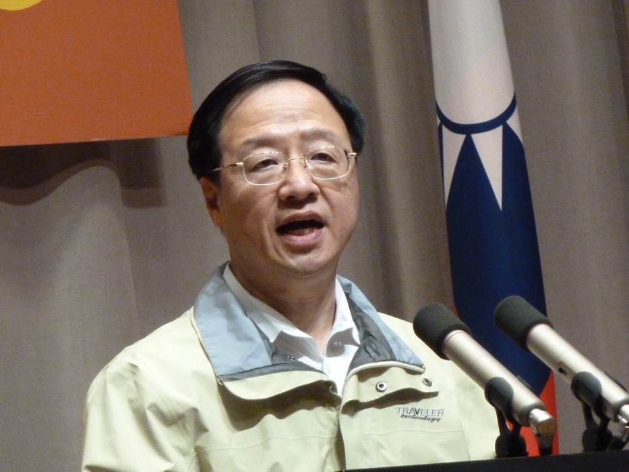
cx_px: 314
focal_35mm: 399
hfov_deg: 5.0
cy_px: 236
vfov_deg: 3.7
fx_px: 7251
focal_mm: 49.2
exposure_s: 1/60
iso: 800
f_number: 4.9
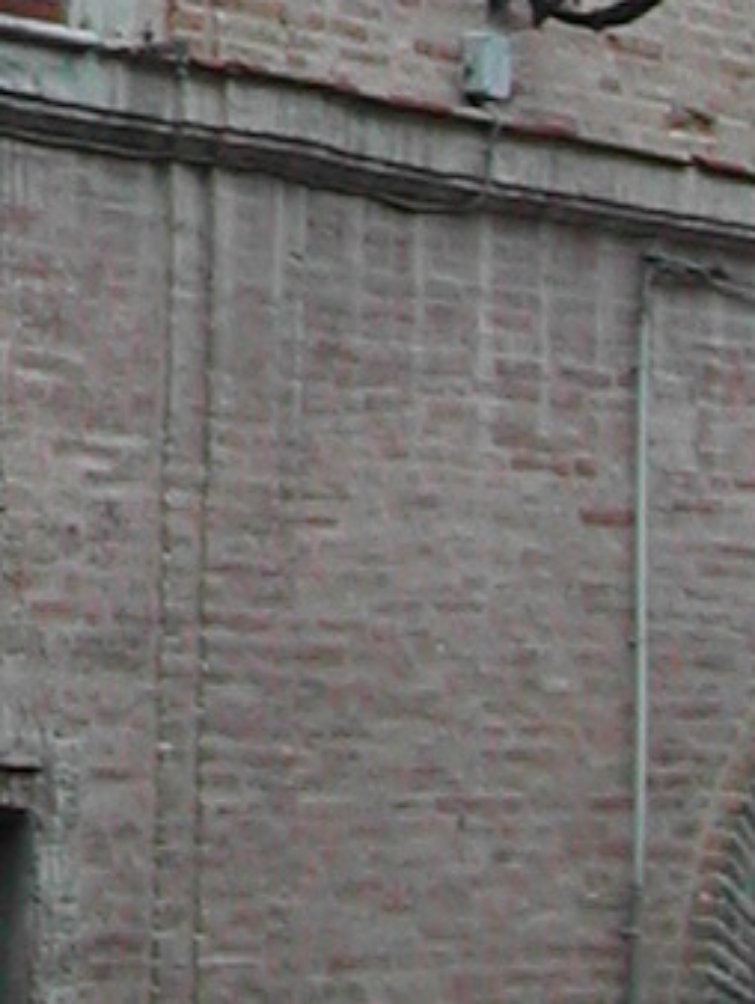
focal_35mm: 230
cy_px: -719
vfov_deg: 8.3
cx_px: -238
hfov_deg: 6.4
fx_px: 6680
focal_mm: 8
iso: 100
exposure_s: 1/272
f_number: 2.8
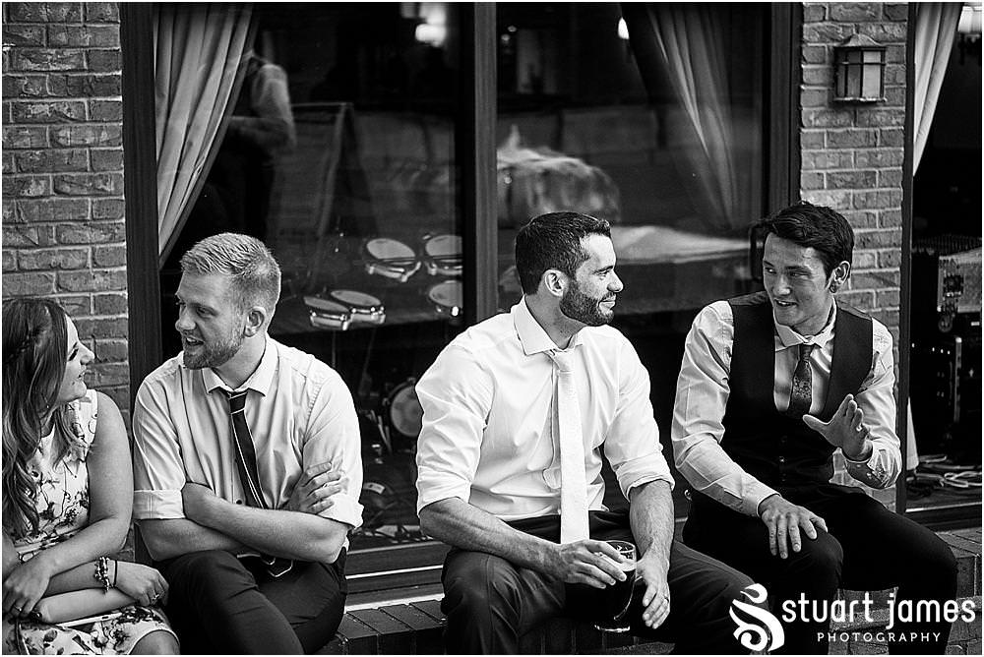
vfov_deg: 18.2
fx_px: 2051
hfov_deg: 27.0
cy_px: 328
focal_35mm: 75
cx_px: 492
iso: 800
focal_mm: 50
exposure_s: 1/640
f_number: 2
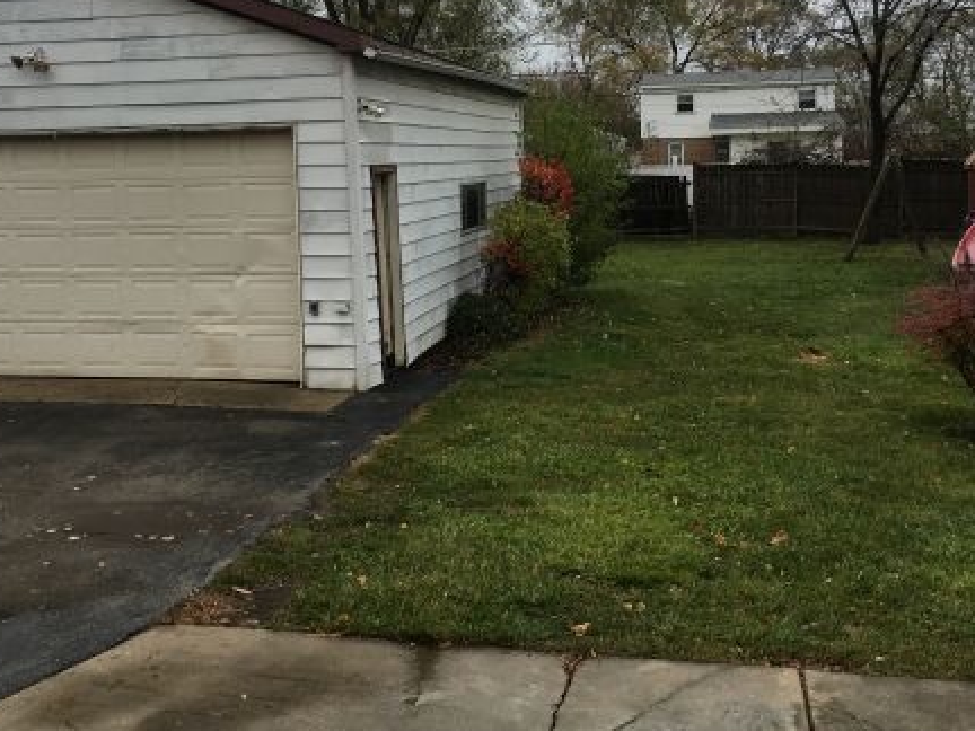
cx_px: 436
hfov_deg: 43.8
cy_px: 262
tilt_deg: -5.3
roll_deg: +1.7
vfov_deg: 33.4
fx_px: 1211
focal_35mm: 43
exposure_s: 1/281
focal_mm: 4.15
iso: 25
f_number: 2.2
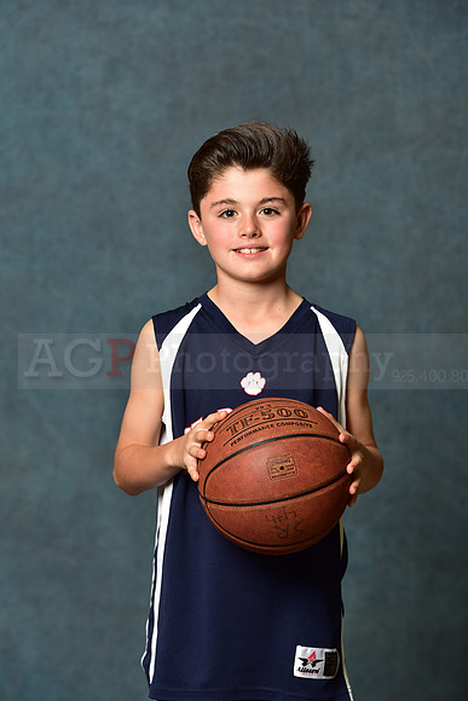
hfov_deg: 8.9
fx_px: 3020
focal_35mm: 155
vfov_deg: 13.2
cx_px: 234
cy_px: 350
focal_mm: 155
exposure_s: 1/200
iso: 250
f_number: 4.5
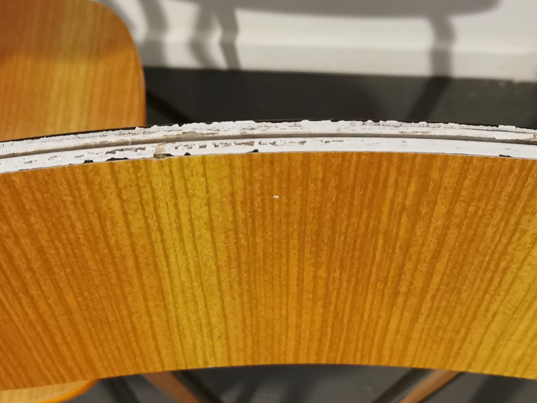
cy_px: 234
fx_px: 900
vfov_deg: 25.2
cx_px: 288
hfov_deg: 33.2
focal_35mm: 58
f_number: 1.8
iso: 800
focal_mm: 5.58
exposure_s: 1/20
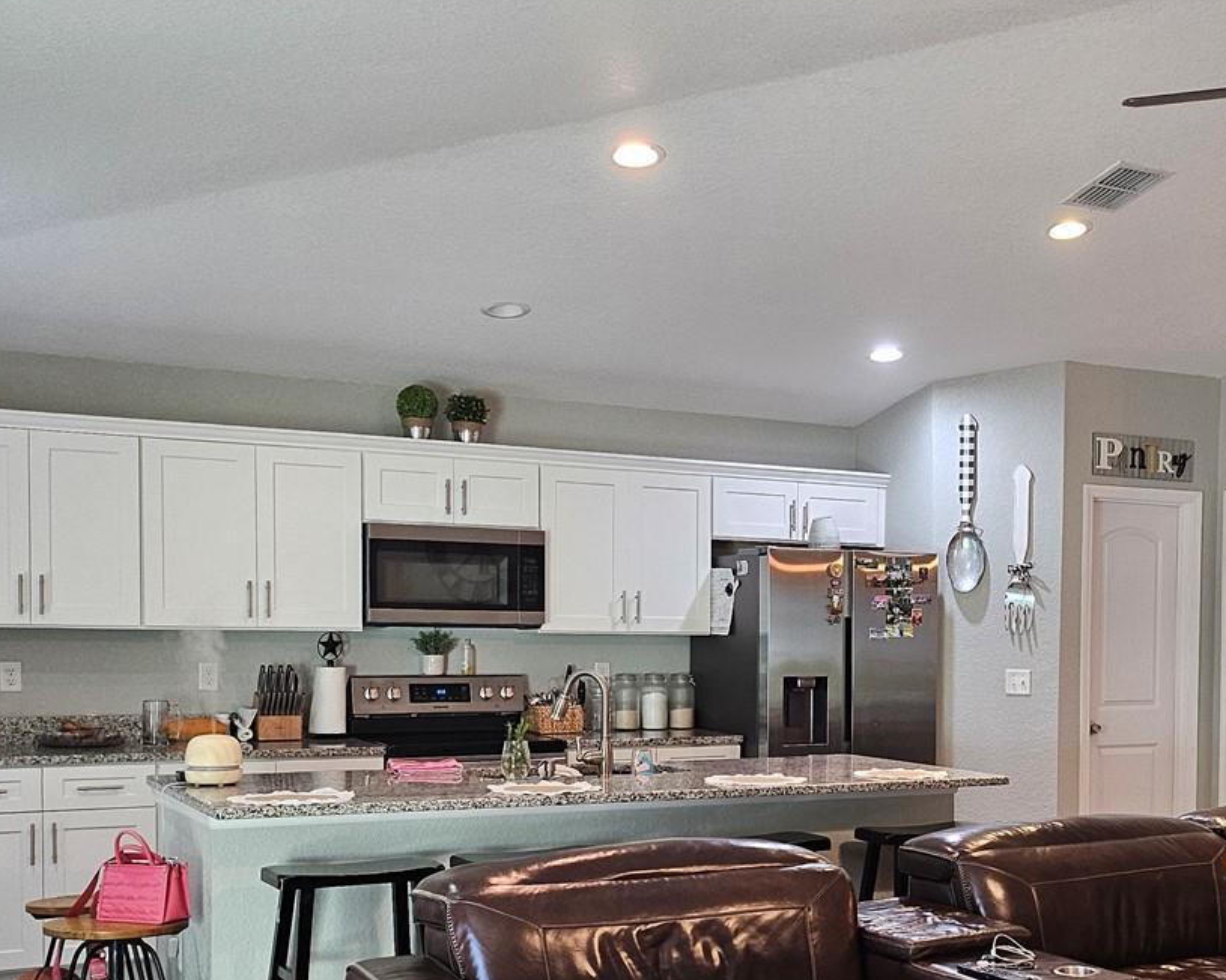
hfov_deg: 39.2
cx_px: 924
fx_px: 1669
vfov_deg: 32.3
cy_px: 711
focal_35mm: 46
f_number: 1.8
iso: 250
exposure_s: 1/120
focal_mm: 5
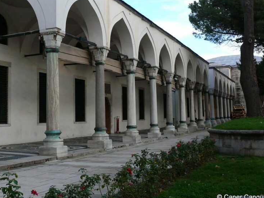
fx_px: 374
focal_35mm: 49
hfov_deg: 38.5
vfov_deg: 29.5
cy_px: 70
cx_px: 89
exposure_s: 1/125
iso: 200
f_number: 5
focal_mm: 7.4
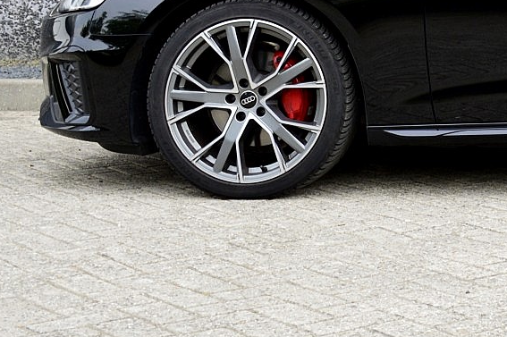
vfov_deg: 12.3
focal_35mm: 107
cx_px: 701
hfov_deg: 17.6
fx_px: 1512
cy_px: -101
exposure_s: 1/80
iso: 400
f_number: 8
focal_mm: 25
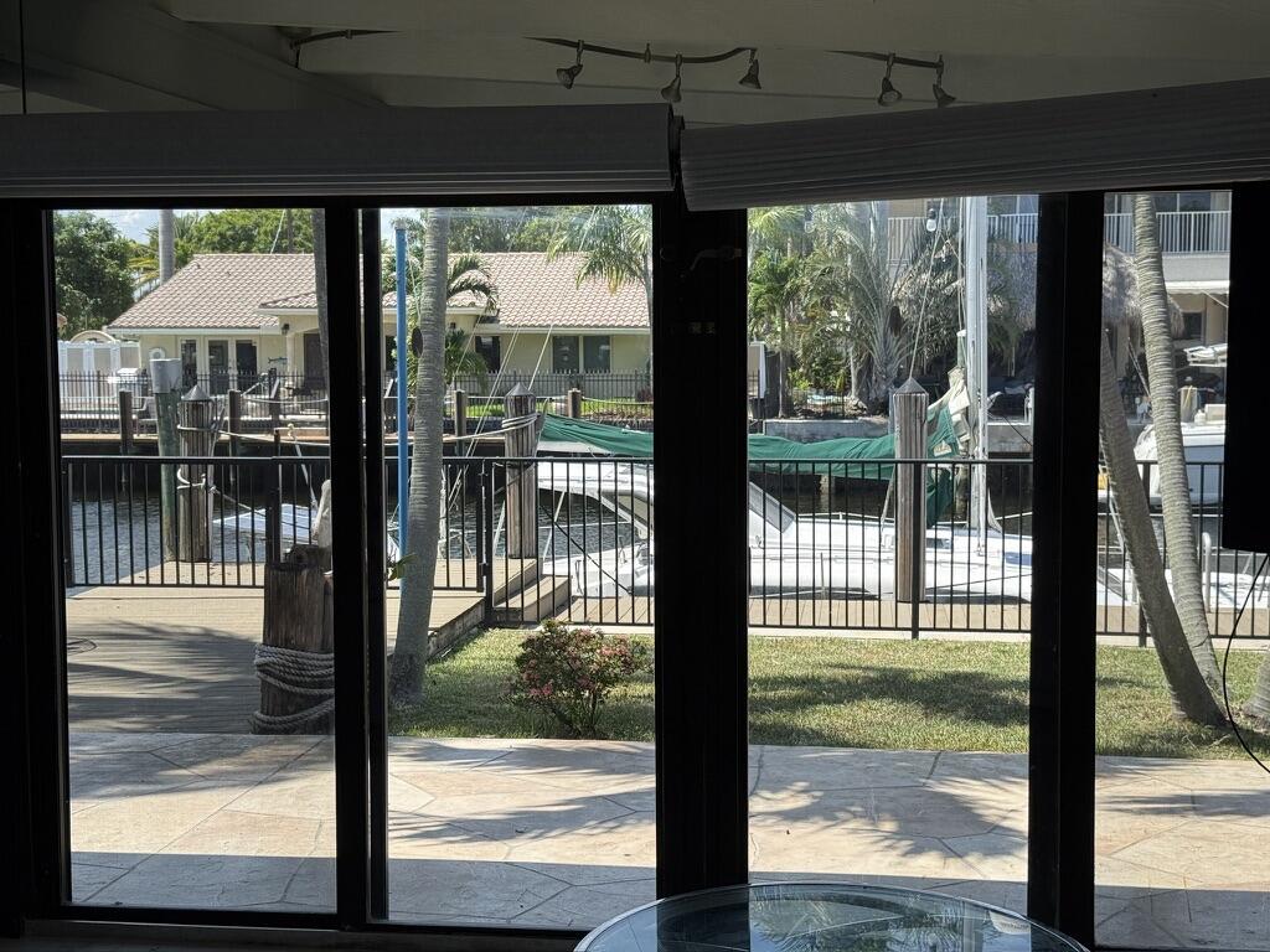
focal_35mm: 48
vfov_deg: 30.3
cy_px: 476
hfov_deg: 39.7
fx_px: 1761
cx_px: 635
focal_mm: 6.76
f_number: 1.78
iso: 64
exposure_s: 1/1027
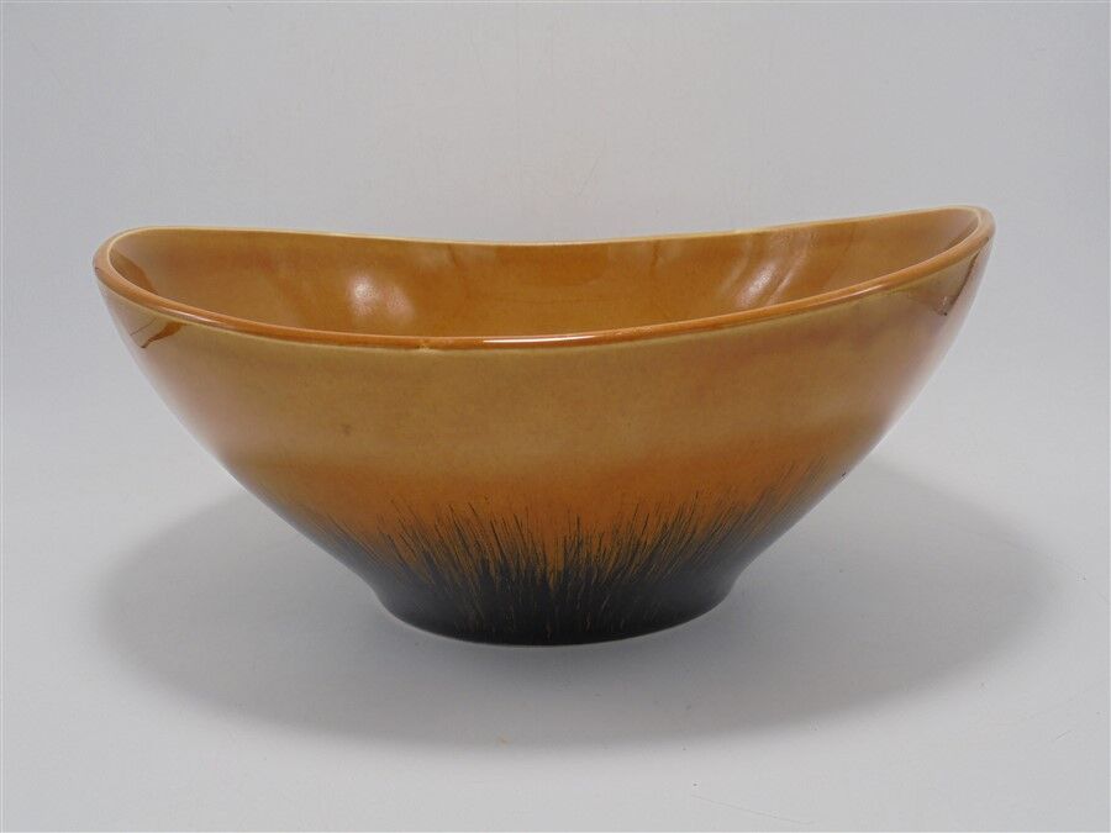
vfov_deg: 37.7
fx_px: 1220
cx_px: 556
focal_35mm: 38
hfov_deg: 49.0
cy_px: 416
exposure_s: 1/60
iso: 100
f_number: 4.2
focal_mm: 6.9
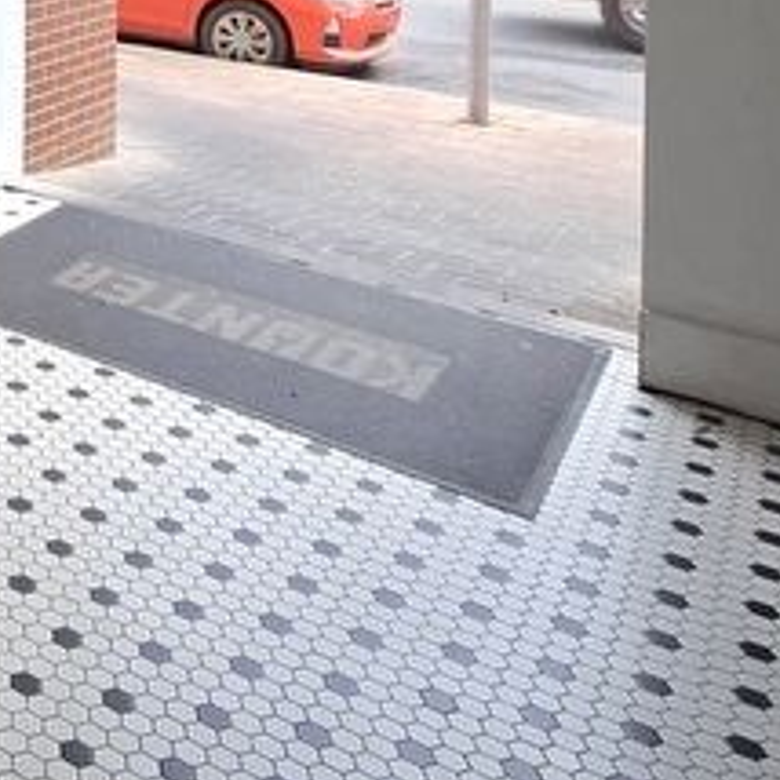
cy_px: -171
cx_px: -284
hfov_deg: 29.6
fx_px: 1096
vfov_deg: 32.1
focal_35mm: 43
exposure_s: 1/120
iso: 50
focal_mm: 2.2
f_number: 2.2
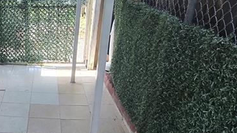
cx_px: 5
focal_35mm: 46
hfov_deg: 39.7
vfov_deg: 25.8
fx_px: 289
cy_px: 96
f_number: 2.2
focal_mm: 1.7
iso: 40
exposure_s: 1/120
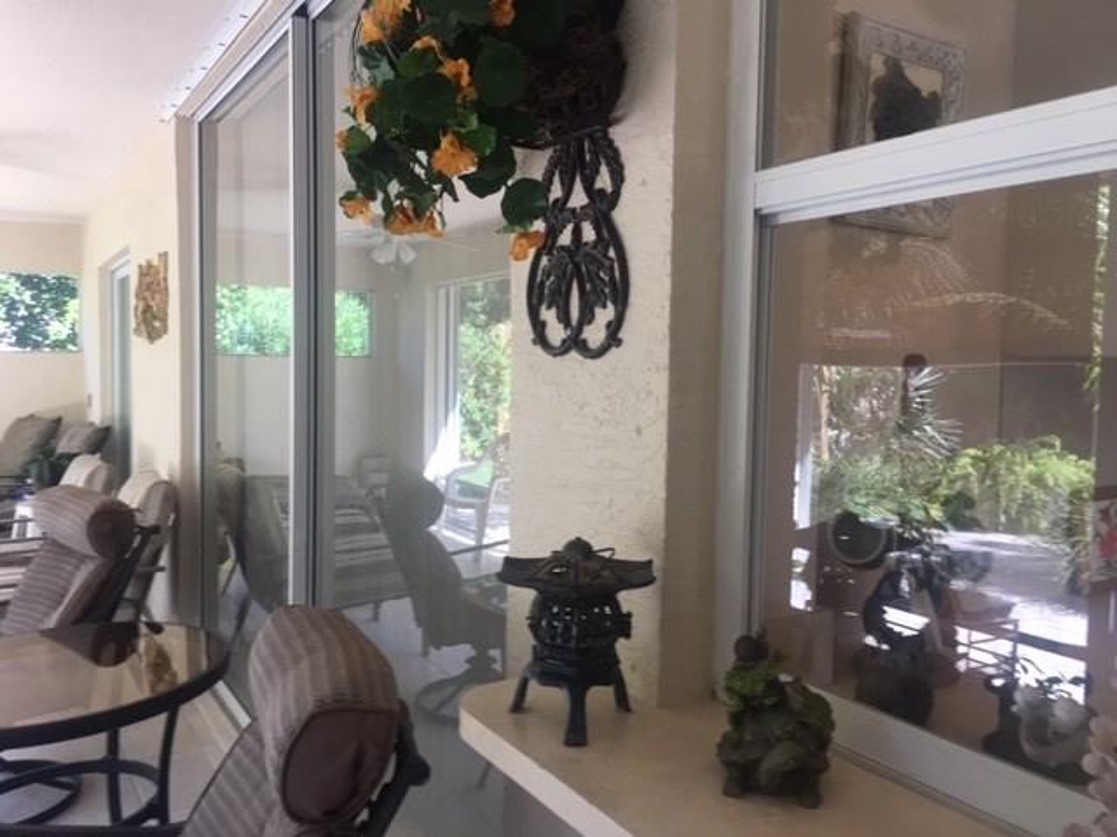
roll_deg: -2.5
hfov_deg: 61.7
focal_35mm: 29
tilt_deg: -4.2
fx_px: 936
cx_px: 558
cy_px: 418
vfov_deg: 48.2
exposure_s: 1/40
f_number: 2.2
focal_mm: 4.15
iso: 32
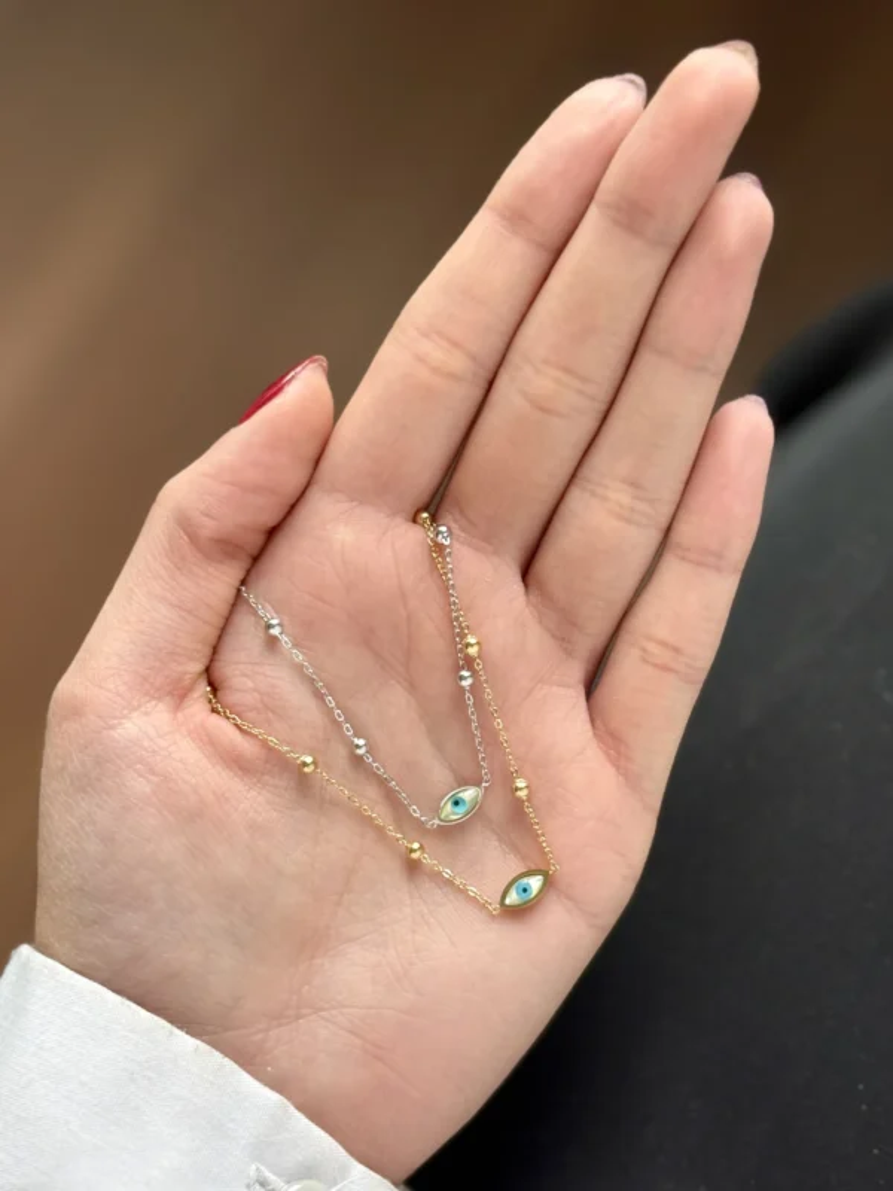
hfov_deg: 30.3
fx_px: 1651
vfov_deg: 39.7
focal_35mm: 48
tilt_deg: -77.0
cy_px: 596
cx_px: 446
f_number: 1.78
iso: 80
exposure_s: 1/121
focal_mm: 6.76
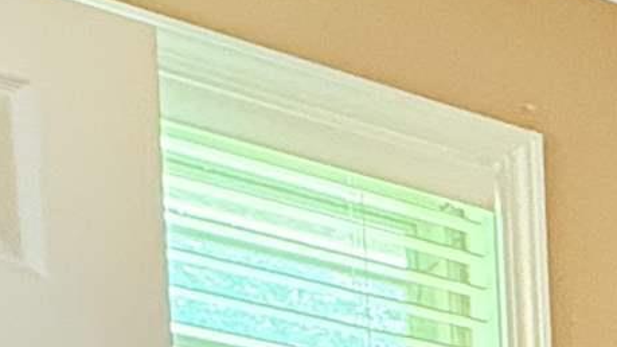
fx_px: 1668
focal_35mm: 102
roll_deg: -0.6
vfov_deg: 9.5
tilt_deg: -5.4
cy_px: 1015
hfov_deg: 12.6
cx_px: 1696
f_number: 2.2
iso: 500
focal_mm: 2.22
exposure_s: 1/60
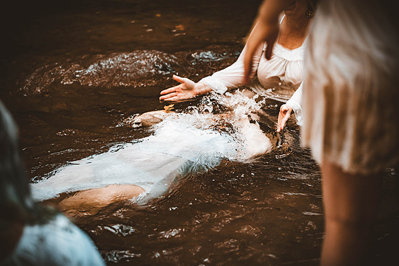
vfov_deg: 14.4
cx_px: 200
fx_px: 1053
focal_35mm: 95
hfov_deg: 21.5
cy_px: 133
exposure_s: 1/400
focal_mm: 95
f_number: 2.8
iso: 1000
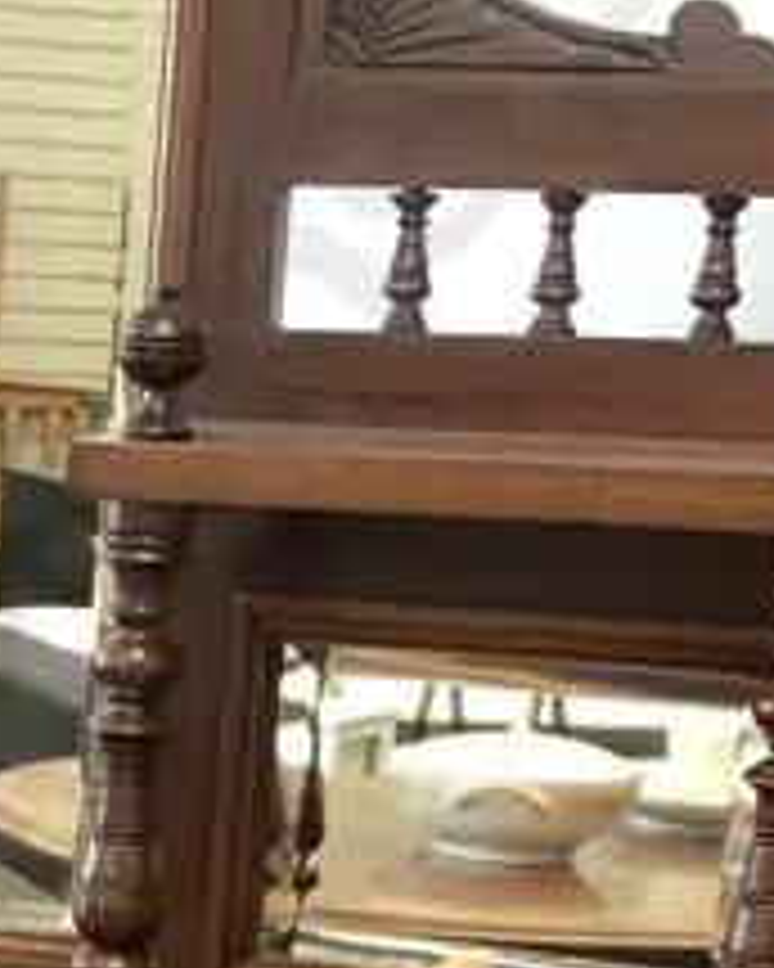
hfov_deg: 12.1
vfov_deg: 15.2
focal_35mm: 121
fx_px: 3465
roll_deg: -2.2
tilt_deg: -16.7
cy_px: 1256
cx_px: -396
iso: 100
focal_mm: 4.25
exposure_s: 1/50
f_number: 1.8
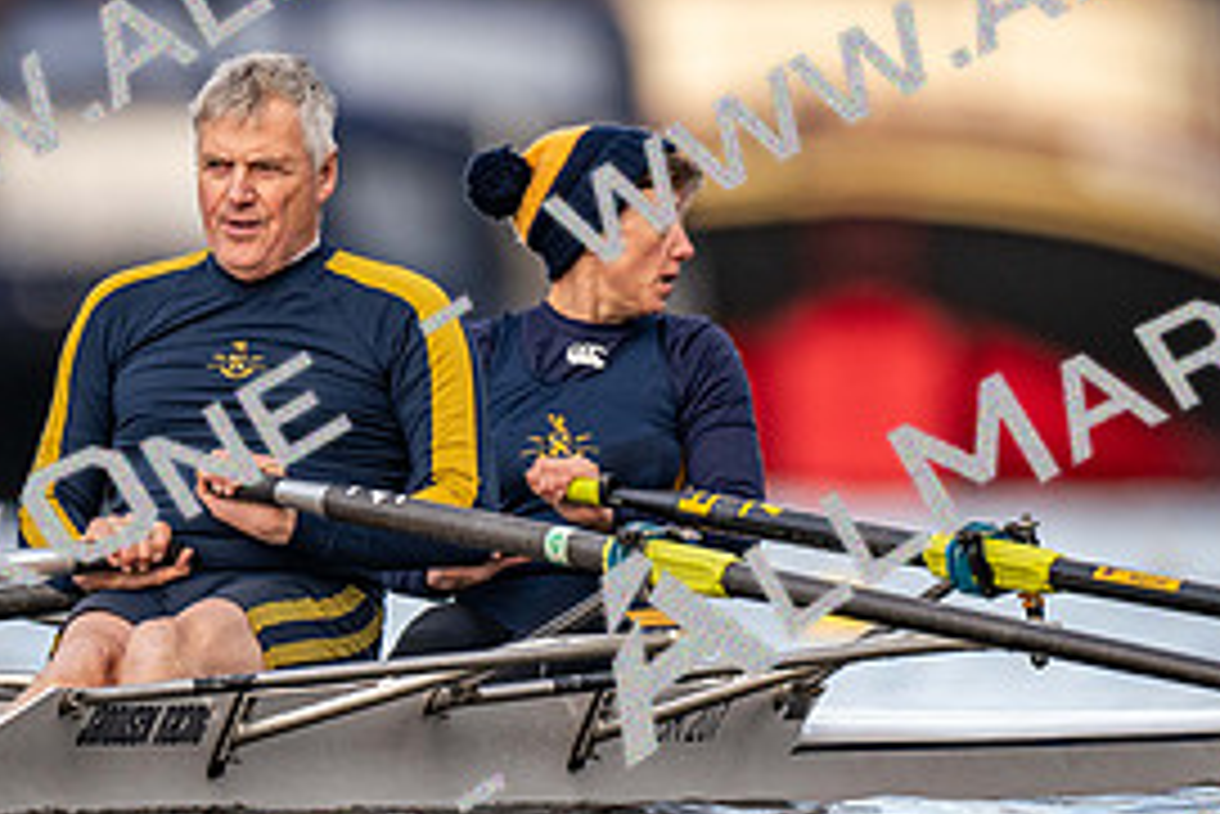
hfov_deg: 1.6
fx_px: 43535
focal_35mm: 1284
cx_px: 216
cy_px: 340
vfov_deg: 1.1
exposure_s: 1/2500
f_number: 4
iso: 900
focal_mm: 600
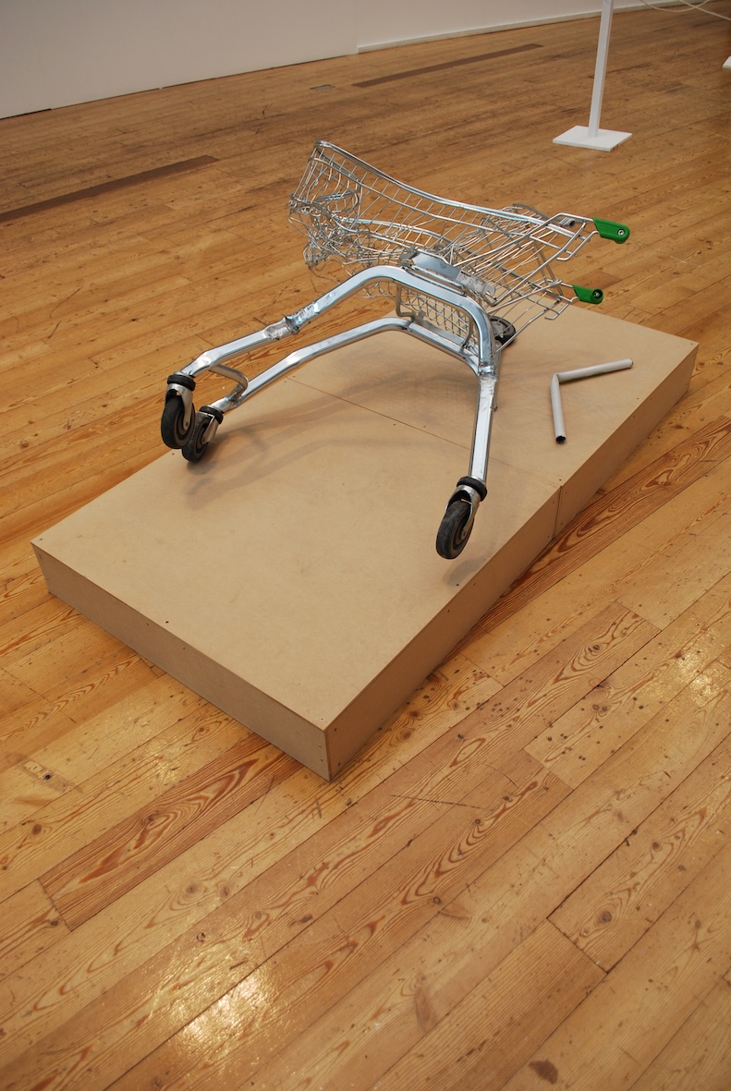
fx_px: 820
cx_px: 366
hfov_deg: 48.1
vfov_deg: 67.3
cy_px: 546
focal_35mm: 27
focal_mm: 18
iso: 200
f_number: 5
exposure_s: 1/100
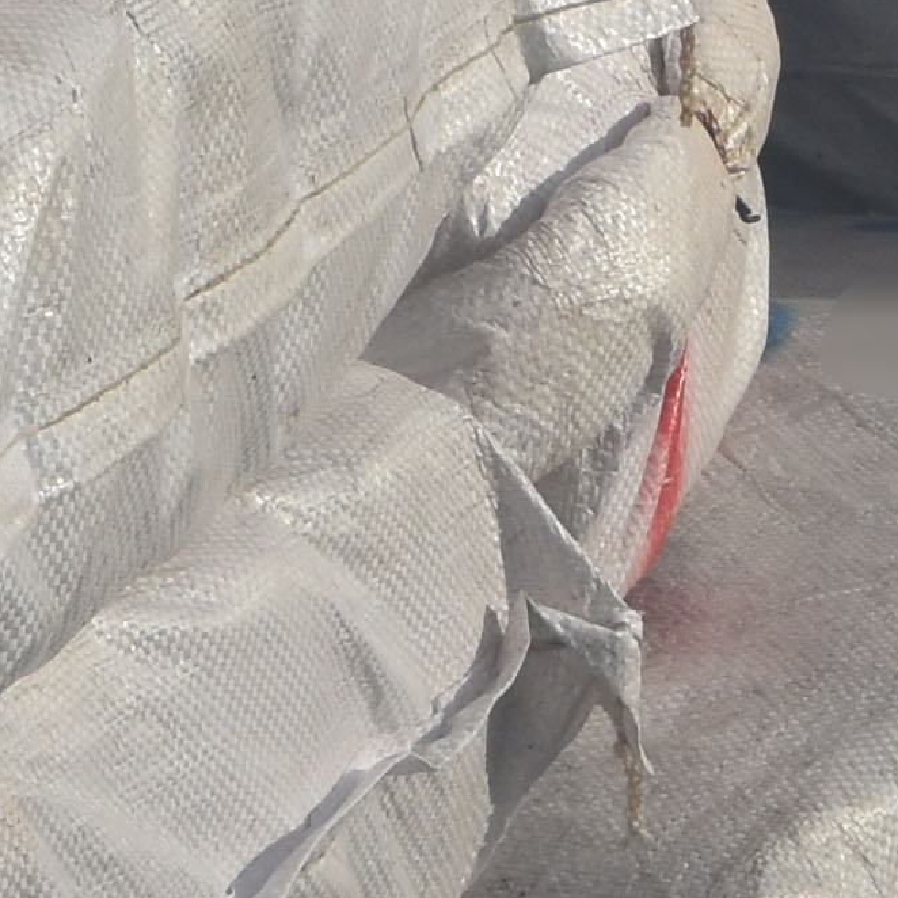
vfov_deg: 3.6
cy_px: -486
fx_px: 14235
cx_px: 875
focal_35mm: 485
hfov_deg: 3.6
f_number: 9
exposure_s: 1/320
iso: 100
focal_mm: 42
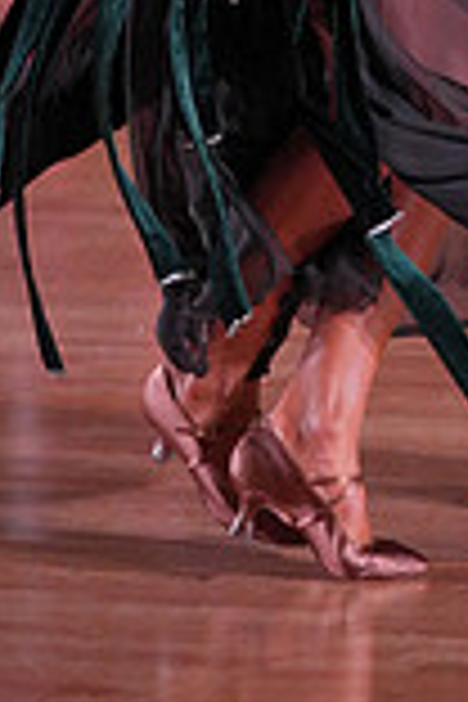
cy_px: -266
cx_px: 434
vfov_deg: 6.1
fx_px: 6532
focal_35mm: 335
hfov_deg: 4.1
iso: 1600
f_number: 2.8
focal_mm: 90
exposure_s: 1/800
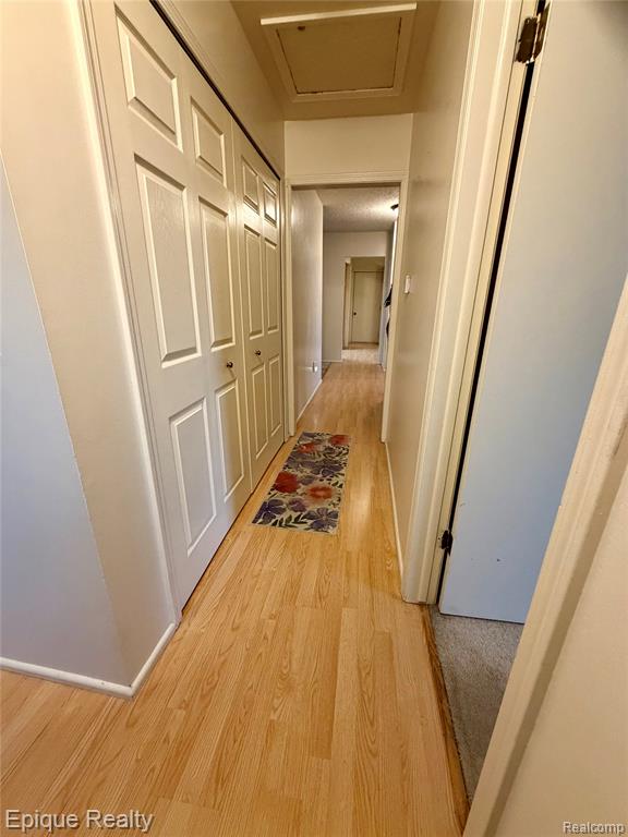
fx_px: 339
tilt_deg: -19.5
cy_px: 418
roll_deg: -0.6
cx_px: 314
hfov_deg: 85.7
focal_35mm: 14
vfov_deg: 102.1
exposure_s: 1/60
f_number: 2.2
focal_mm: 2.22
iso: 400
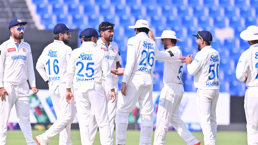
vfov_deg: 1.5
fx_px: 5604
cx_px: 96
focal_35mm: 819
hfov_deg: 2.6
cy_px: 89
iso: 200
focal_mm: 500
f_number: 4
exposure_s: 1/1600
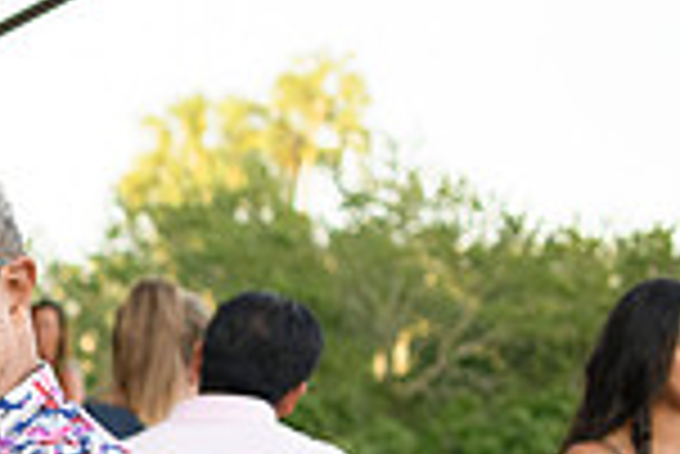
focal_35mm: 134
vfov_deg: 10.0
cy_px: 641
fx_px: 2533
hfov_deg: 13.6
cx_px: -572
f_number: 2.8
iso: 1000
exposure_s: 1/2000
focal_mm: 35
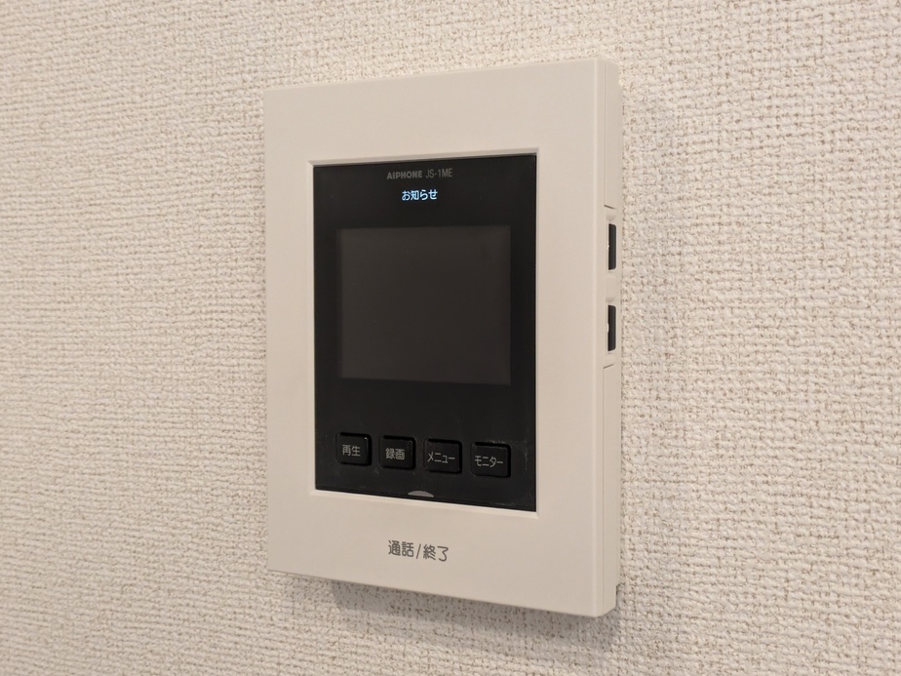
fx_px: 1380
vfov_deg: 27.5
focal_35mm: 53
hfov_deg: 36.2
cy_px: 339
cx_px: 443
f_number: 1.89
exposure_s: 1/120
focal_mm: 5.43
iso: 354
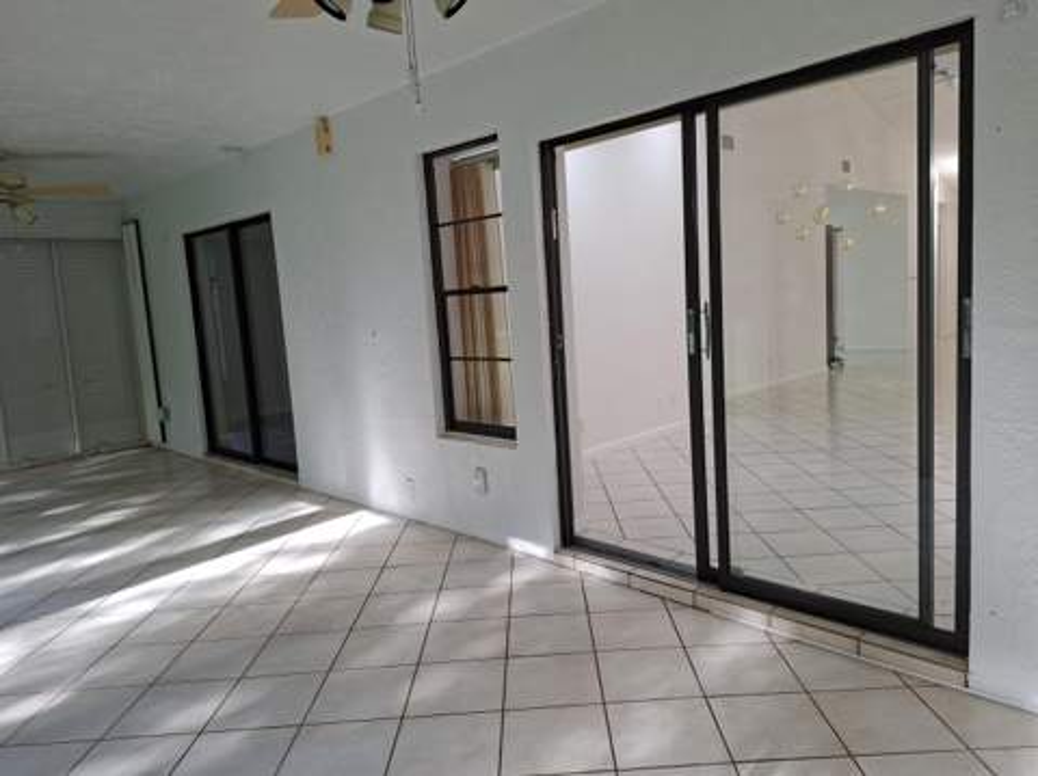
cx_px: 519
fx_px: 689
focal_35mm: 23
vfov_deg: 58.8
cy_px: 388
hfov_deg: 74.0
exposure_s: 1/120
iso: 125
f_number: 1.8
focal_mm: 5.54
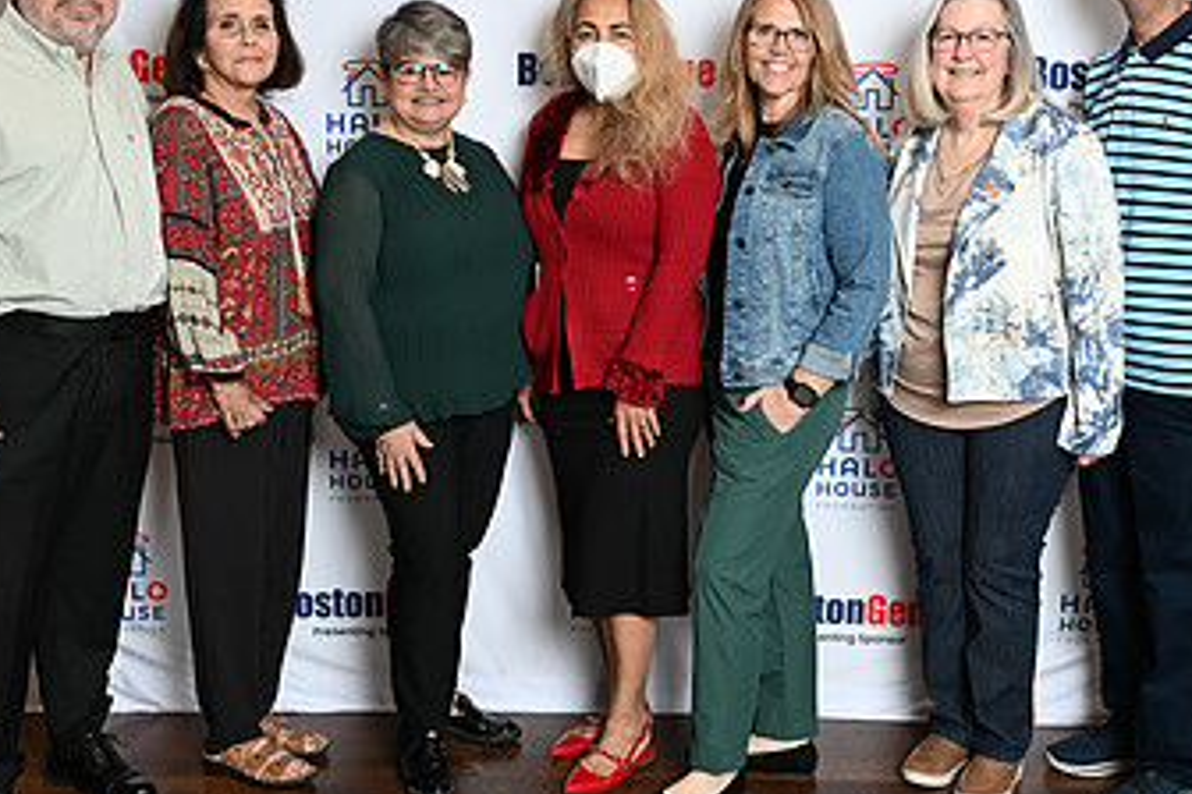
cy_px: 339
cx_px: 575
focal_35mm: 50
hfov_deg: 39.6
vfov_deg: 27.0
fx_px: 1655
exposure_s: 1/60
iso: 200
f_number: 3.2
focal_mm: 29
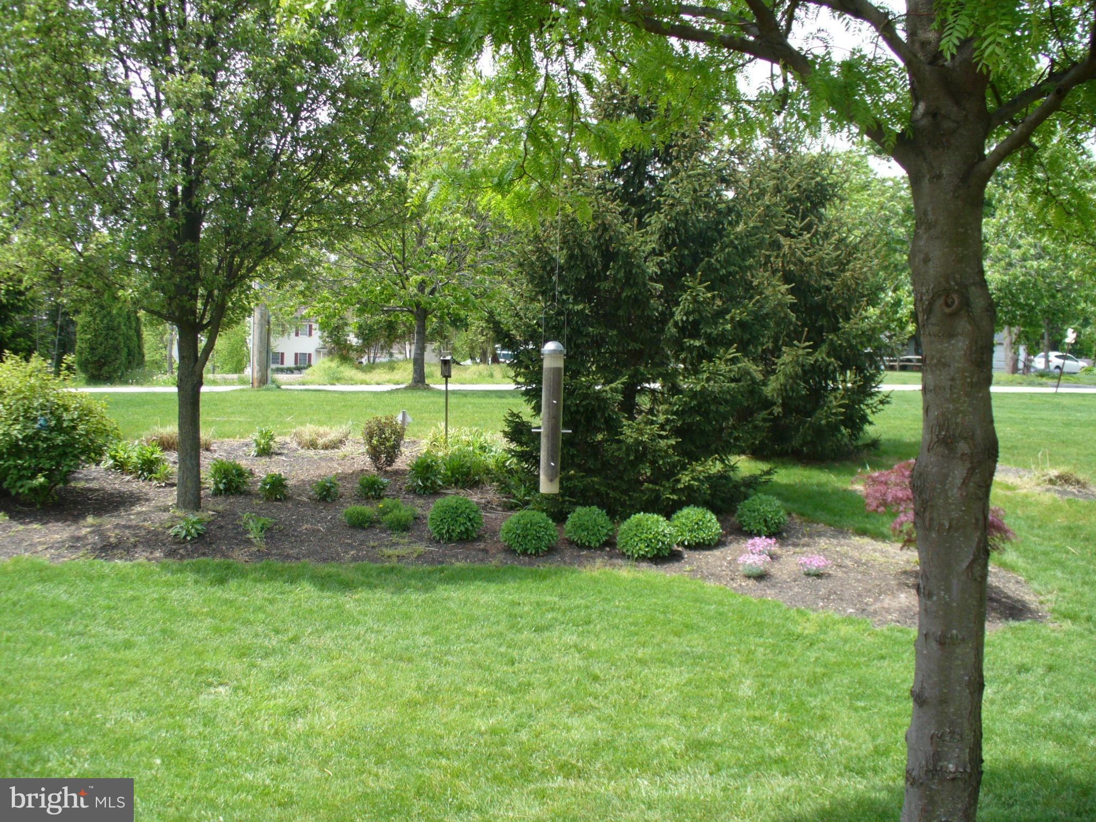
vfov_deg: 38.7
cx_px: 548
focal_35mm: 37
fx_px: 1171
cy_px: 411
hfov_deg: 50.1
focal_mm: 6.1
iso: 80
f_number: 2.8
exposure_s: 1/400
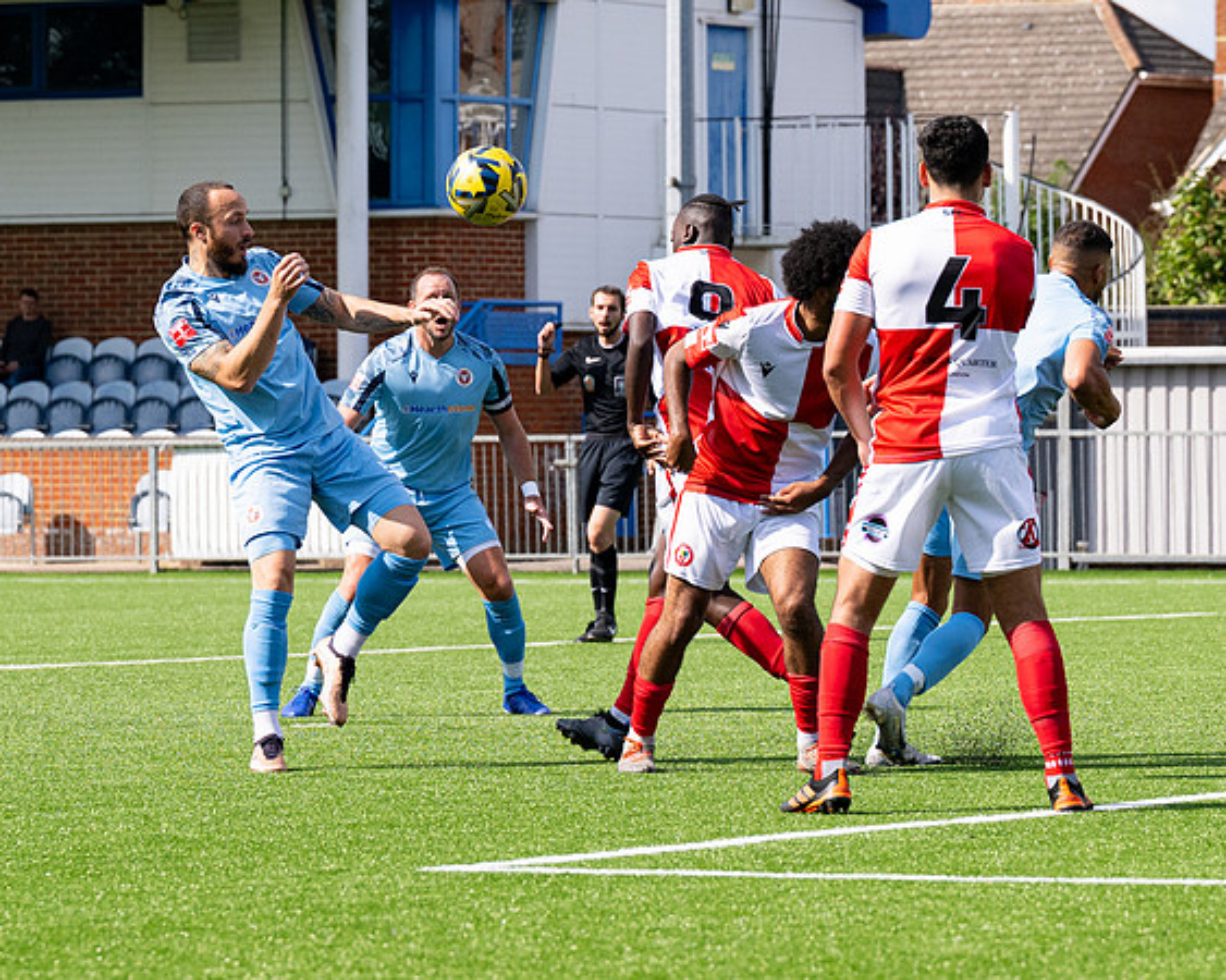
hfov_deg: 8.7
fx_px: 8071
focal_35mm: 223
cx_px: 625
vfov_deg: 6.9
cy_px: 499
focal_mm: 86
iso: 200
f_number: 4
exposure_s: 1/2500
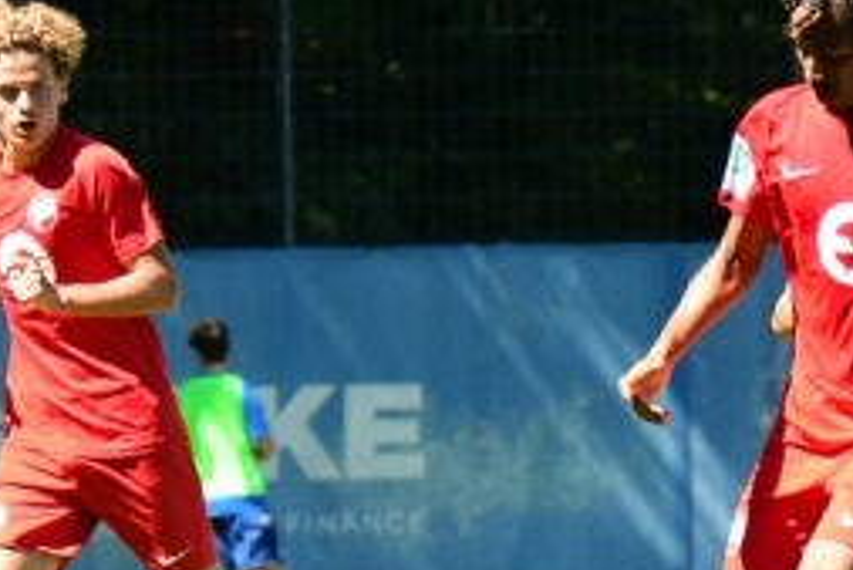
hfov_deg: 2.6
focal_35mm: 782
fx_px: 18529
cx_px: 1214
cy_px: 649
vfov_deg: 1.8
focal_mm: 165
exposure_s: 1/2000
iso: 1250
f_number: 5
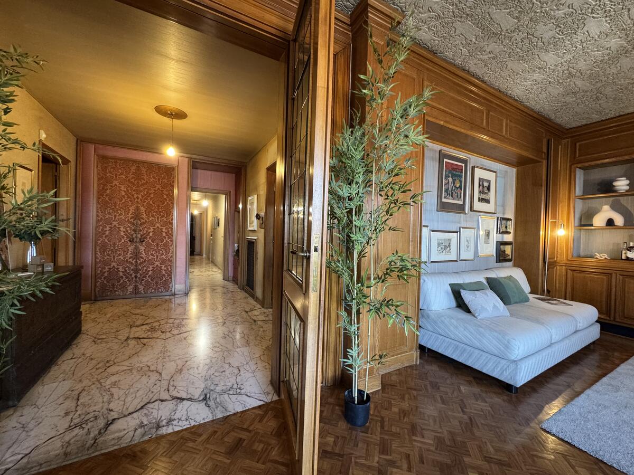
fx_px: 256
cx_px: 317
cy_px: 238
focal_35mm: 14
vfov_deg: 85.7
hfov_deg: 102.1
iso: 500
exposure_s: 1/50
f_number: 2.2
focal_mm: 2.22
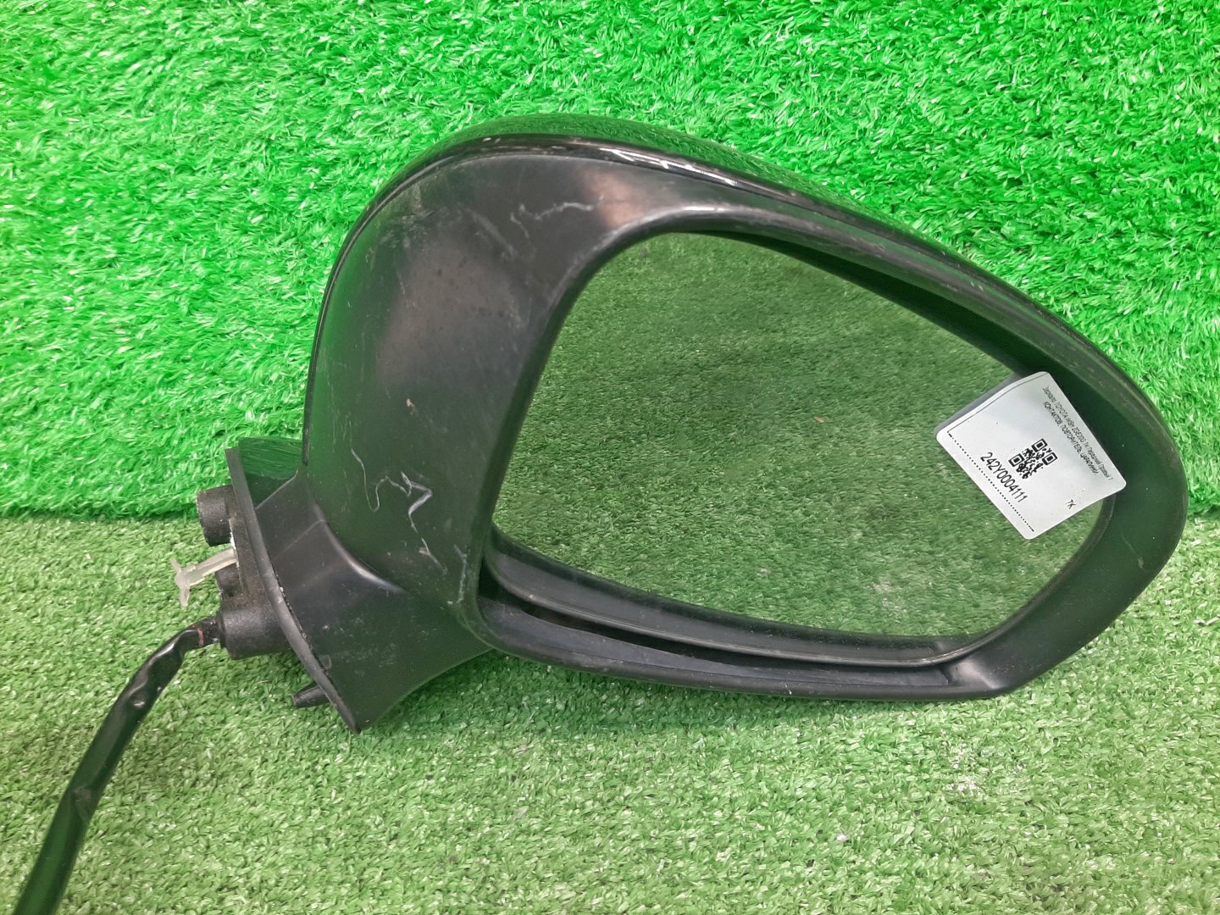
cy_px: 458
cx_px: 610
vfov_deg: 53.1
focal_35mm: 26
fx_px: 916
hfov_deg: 67.3
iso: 84
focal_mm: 3.93
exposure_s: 1/50
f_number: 1.7
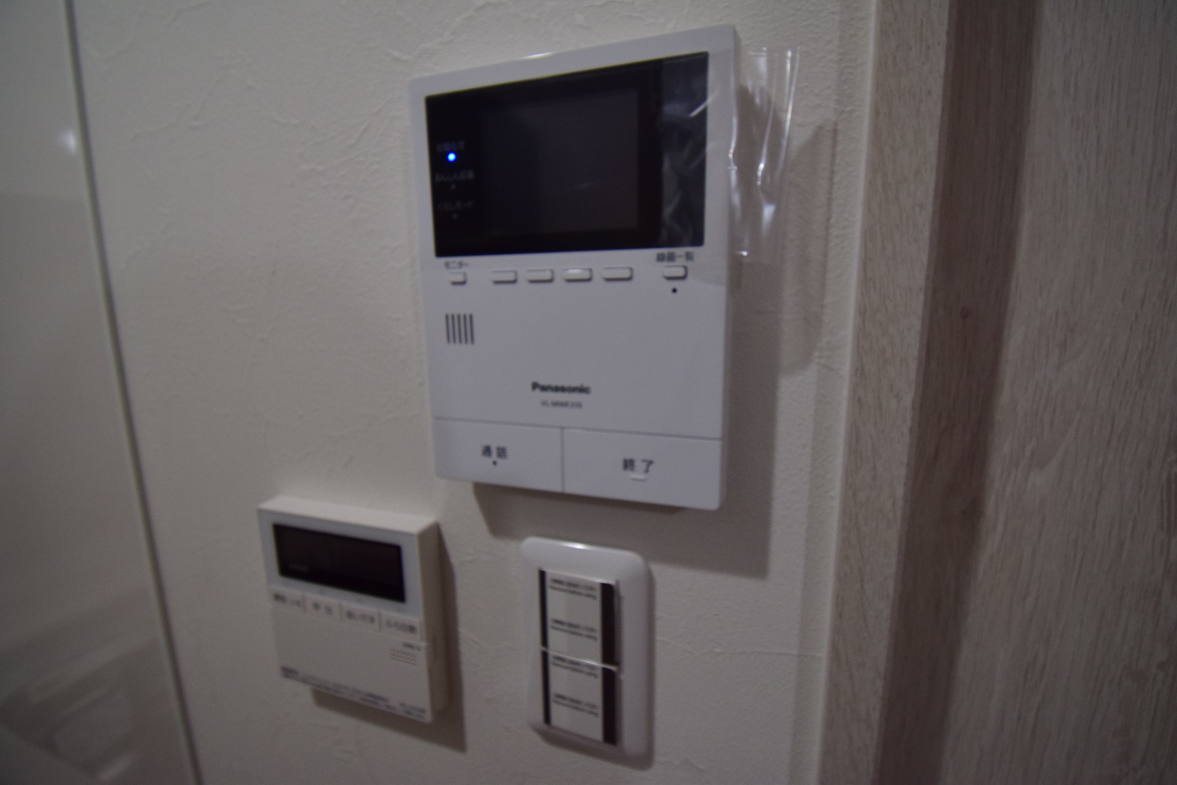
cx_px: 588
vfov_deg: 77.4
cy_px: 392
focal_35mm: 15
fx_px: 491
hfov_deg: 100.4
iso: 800
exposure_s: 1/125
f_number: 5.6
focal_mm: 10
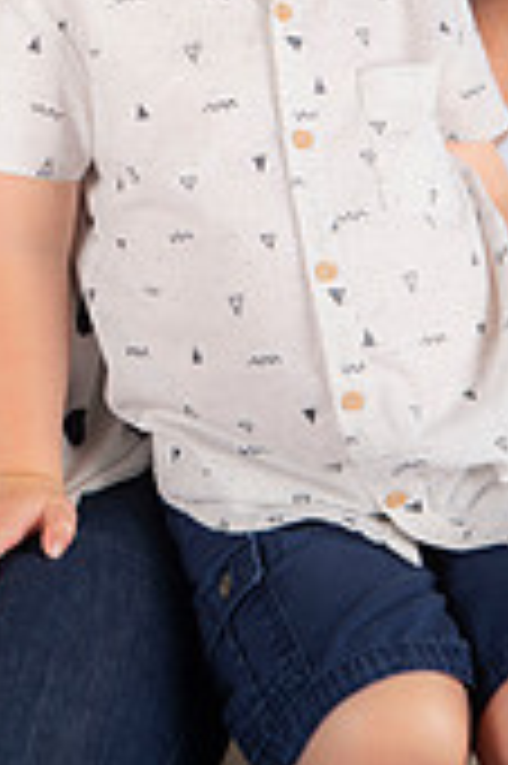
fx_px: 4602
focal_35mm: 217
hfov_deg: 6.3
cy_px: -162
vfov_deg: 9.4
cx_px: 110
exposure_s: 1/200
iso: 100
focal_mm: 82
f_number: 5
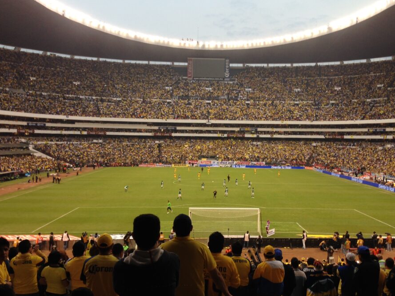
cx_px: 217
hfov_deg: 48.9
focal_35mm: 38
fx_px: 434
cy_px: 163
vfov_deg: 37.7
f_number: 2.4
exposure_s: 1/30
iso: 50
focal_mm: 4.12
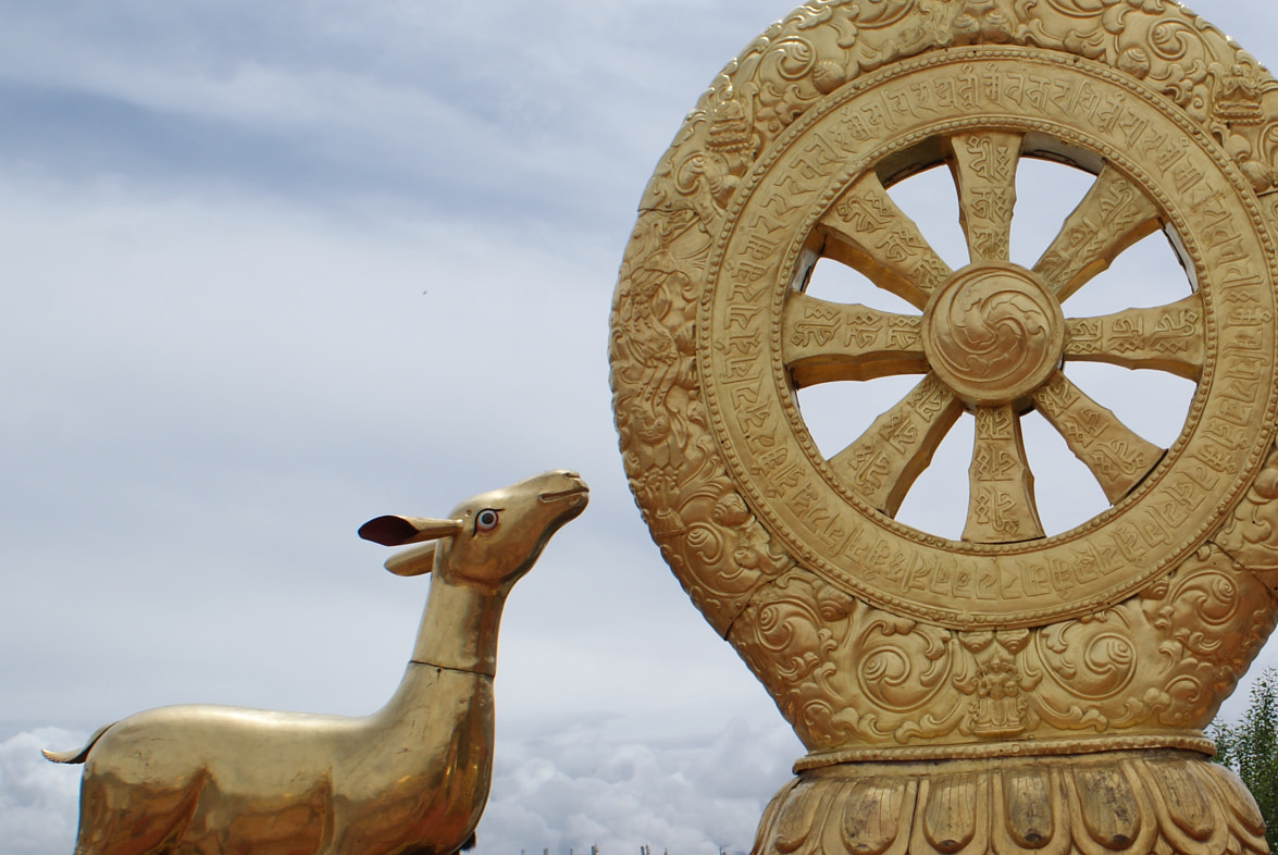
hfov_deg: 28.8
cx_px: 1060
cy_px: 511
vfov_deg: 20.0
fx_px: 2416
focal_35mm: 68
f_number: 9
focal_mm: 26
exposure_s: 1/500
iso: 100
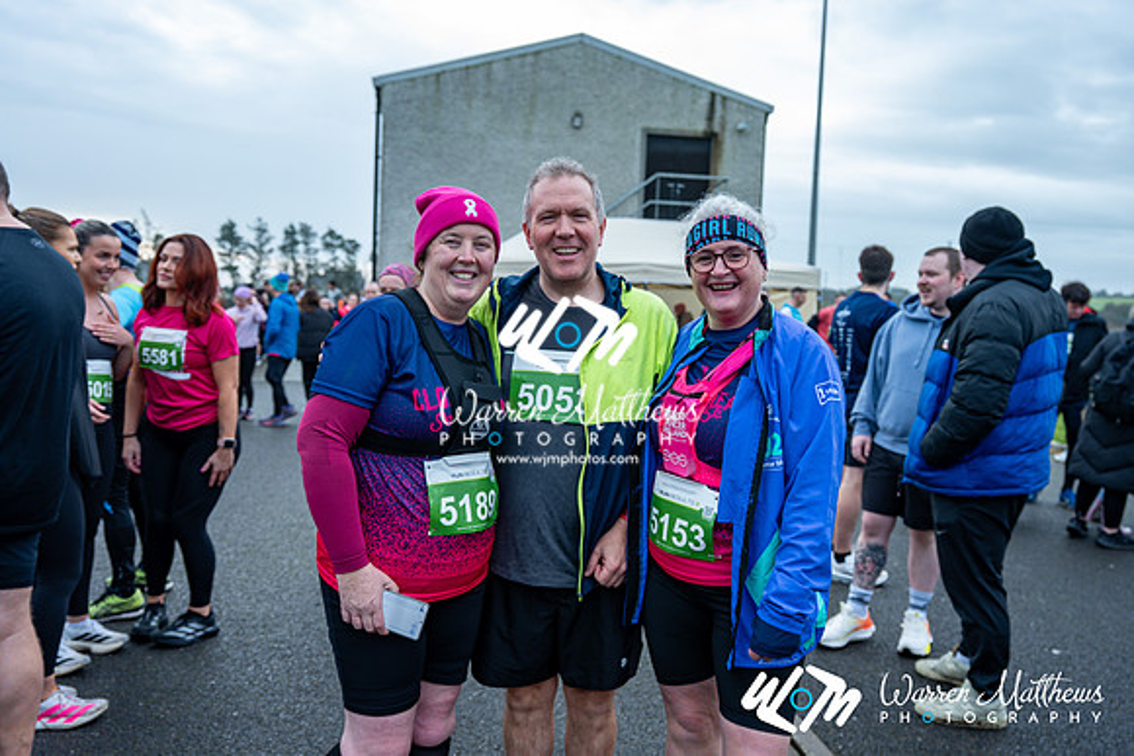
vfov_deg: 43.6
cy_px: 378
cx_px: 567
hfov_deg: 61.9
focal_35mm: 30
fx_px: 945
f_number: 4
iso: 100
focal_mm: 30
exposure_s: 1/200
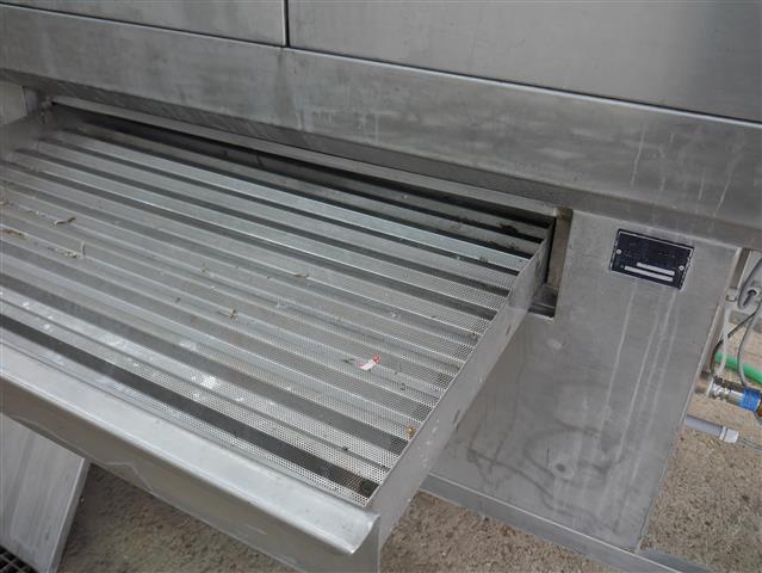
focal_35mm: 32
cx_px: 381
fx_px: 705
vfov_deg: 44.2
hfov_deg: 56.8
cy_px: 286
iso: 200
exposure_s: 1/60
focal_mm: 16
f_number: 3.9
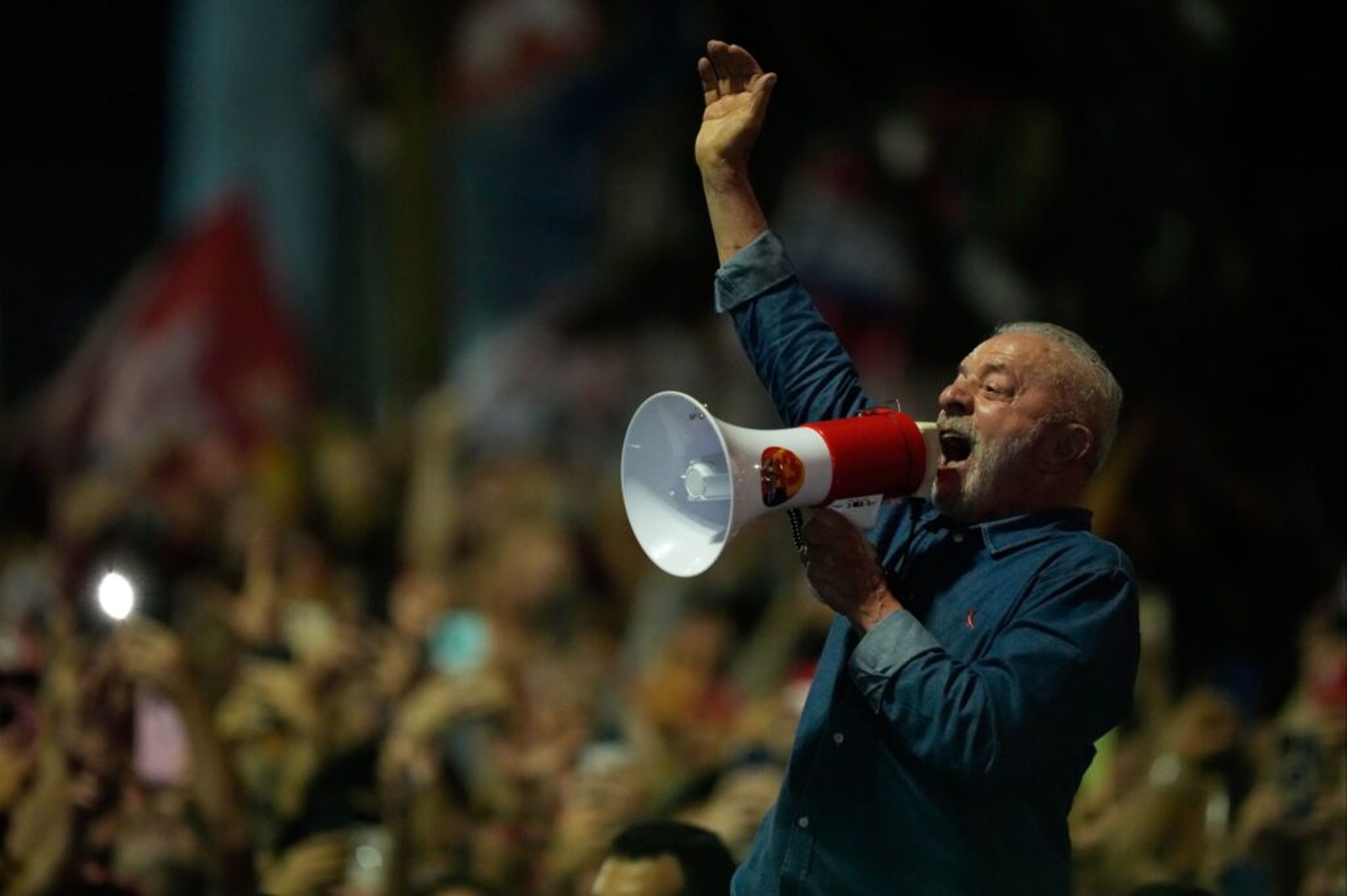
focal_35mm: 400
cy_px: 448
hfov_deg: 5.2
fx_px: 14961
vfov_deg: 3.4
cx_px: 674
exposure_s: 1/500
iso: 8000
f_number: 2.8
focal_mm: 400
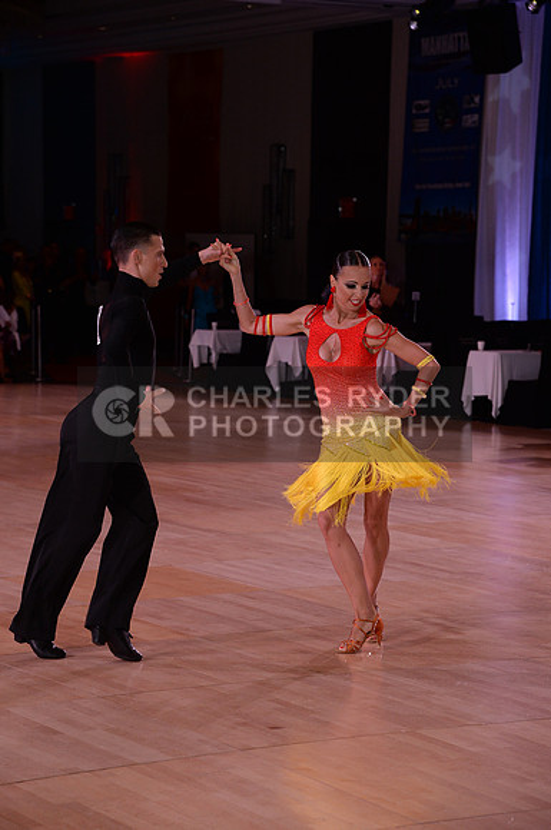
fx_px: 2303
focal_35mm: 100
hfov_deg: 13.6
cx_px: 276
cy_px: 415
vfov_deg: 20.4
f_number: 5.6
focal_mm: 100
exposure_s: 1/250
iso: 1600
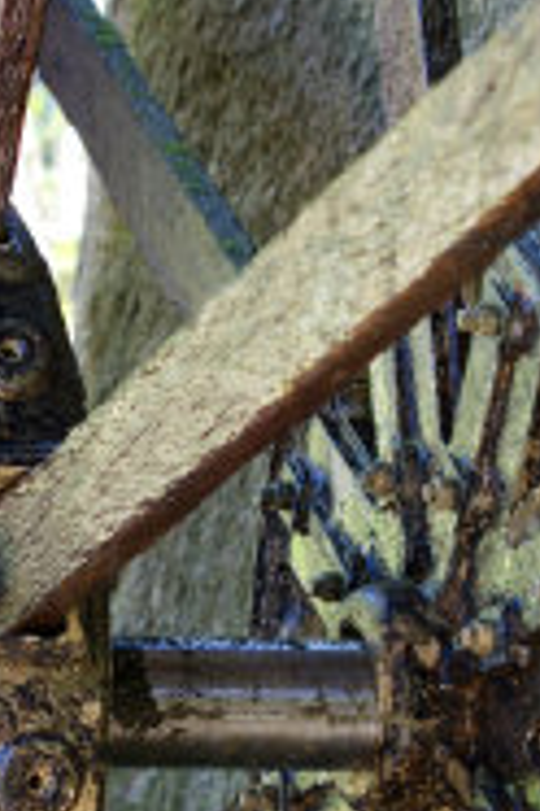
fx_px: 5175
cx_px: 70
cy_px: 565
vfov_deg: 8.9
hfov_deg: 6.0
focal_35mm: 230
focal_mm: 70
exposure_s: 1/160
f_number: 4
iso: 1000
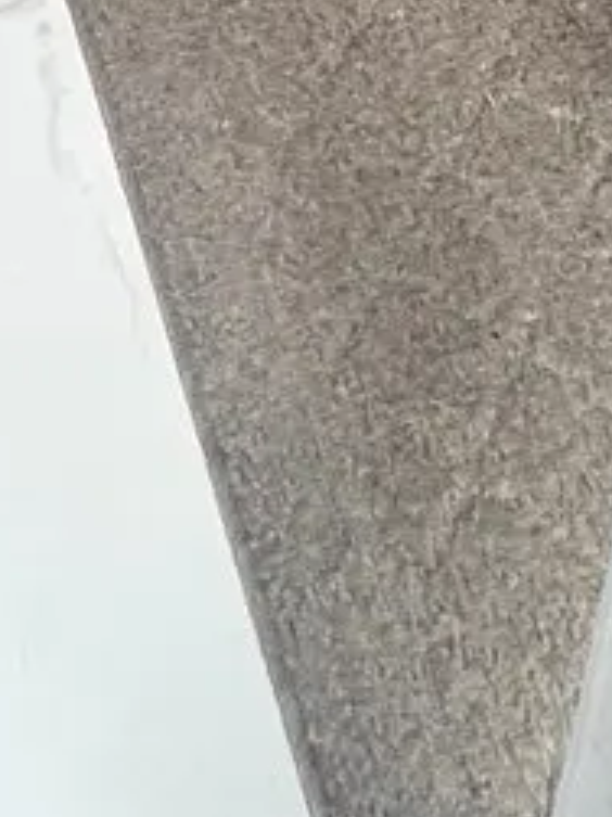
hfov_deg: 16.6
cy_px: -1491
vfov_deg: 12.4
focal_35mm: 83
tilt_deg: -16.5
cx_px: -225
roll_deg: -2.6
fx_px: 1958
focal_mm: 1.57
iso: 100
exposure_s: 1/120
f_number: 1.8
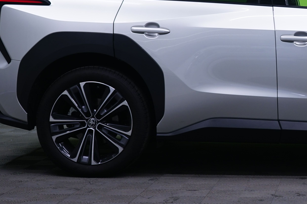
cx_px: 313
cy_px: 33
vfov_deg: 13.7
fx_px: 844
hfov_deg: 19.9
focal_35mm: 99
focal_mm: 40
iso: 400
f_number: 4
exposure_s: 1/25
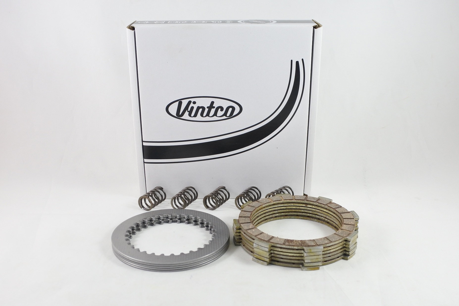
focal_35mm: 30
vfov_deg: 43.6
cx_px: 230
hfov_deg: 61.9
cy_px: 153
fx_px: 382
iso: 450
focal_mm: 11.4
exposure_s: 1/125
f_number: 3.8
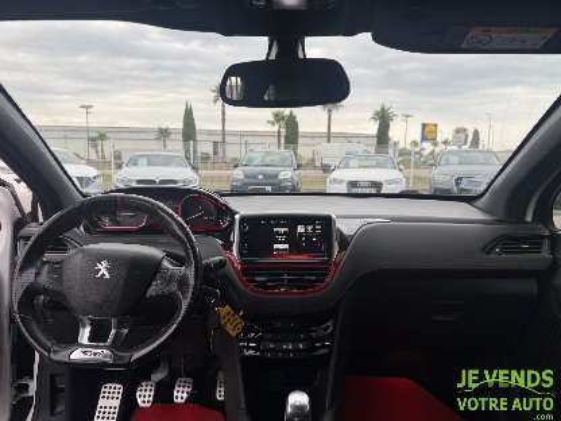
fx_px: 389
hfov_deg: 71.6
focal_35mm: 24
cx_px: 280
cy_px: 210
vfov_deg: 56.8
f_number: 1.78
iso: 80
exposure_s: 1/407
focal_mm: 6.76
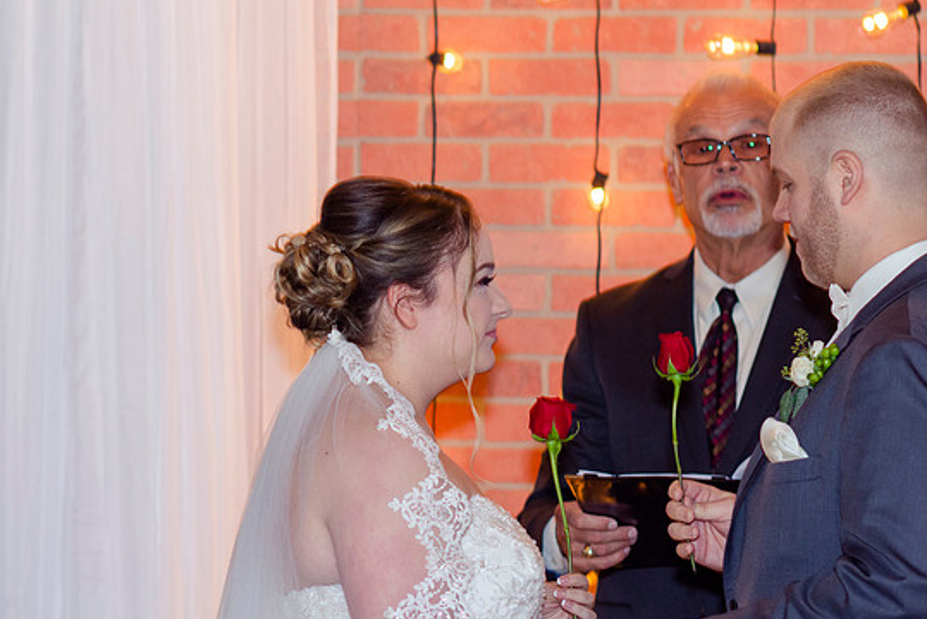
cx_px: 361
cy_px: 366
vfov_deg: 7.8
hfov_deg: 11.7
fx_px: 4534
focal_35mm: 176
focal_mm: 85
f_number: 2.5
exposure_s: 1/160
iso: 320
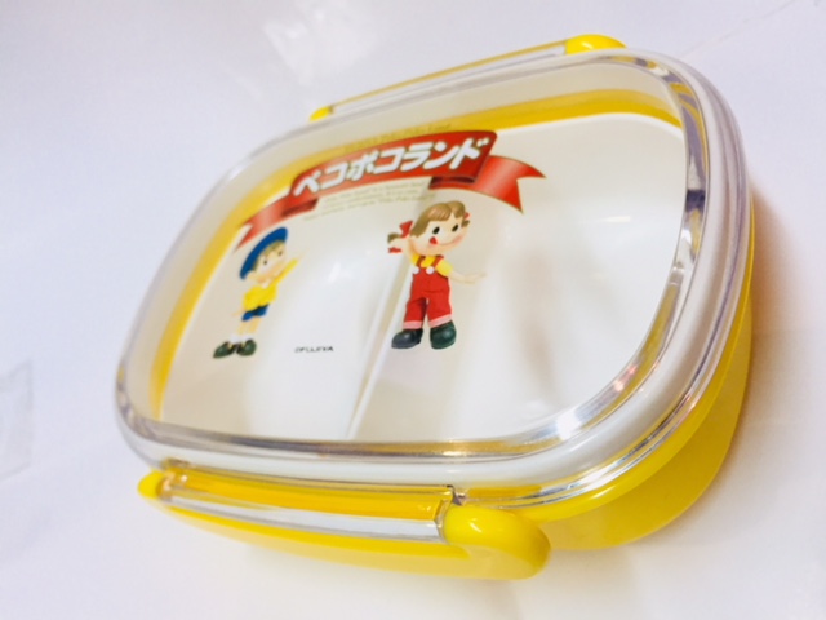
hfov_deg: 61.7
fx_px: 692
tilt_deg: -48.2
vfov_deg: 48.2
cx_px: 413
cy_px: 310
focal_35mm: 29
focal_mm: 4.15
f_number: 2.2
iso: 50
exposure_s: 1/33
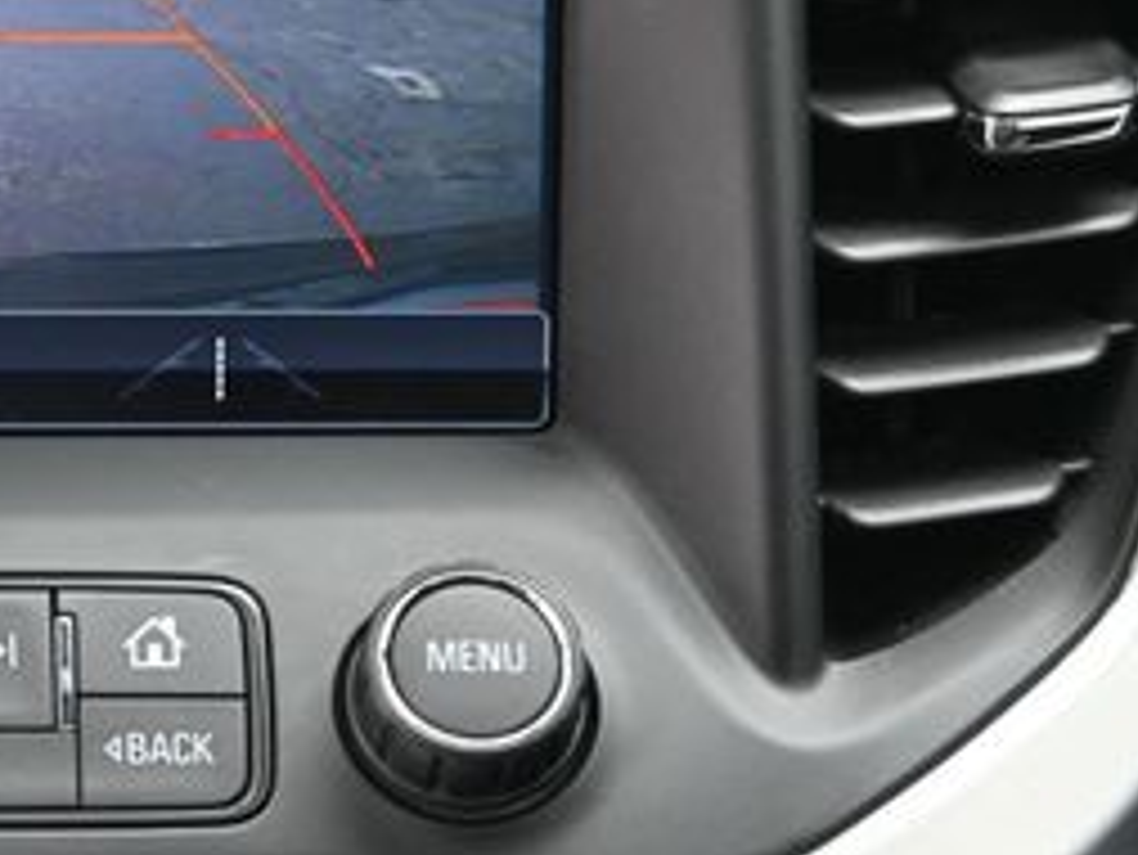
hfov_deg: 10.7
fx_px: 5986
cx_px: -112
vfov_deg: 8.2
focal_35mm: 182
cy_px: 378
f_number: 6.3
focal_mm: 50
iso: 1250
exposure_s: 1/125
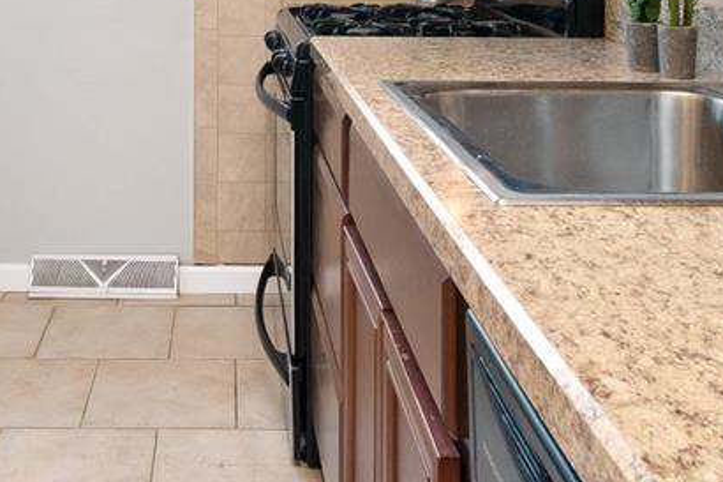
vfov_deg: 25.1
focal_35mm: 50
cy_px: -46
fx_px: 1004
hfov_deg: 38.9
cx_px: 208
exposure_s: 1/1.25
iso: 400
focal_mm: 10
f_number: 10
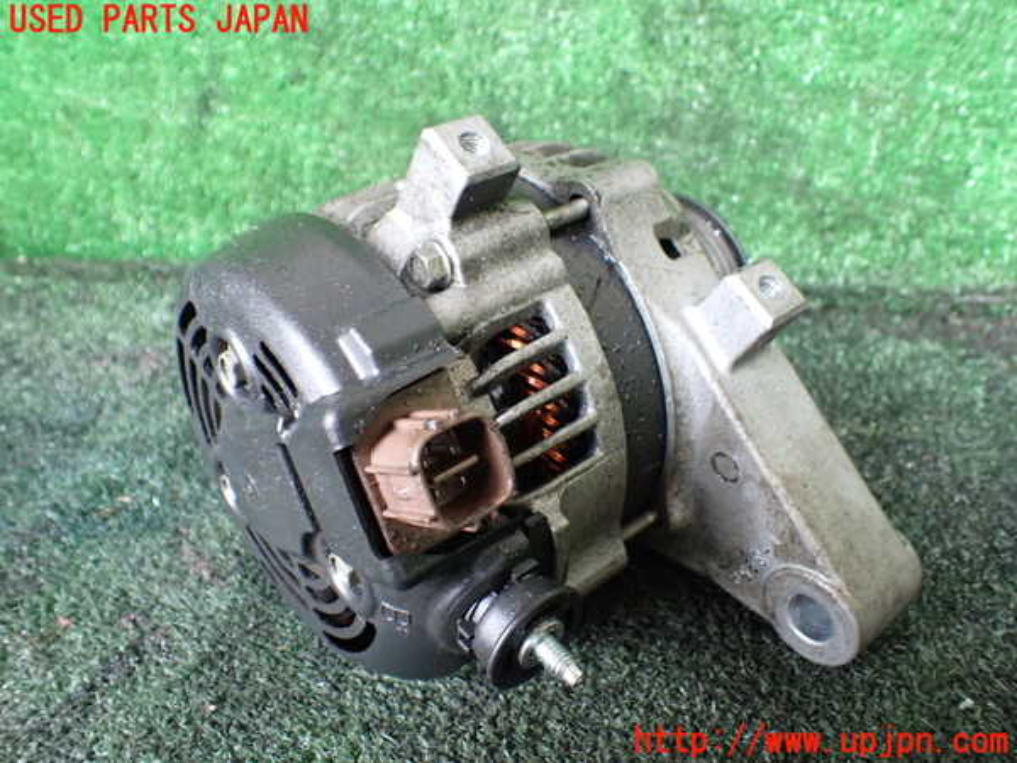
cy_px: 382
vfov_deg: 46.8
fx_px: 881
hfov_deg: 60.0
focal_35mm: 30
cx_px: 508
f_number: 2.3
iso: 800
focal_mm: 5.4
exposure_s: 1/50
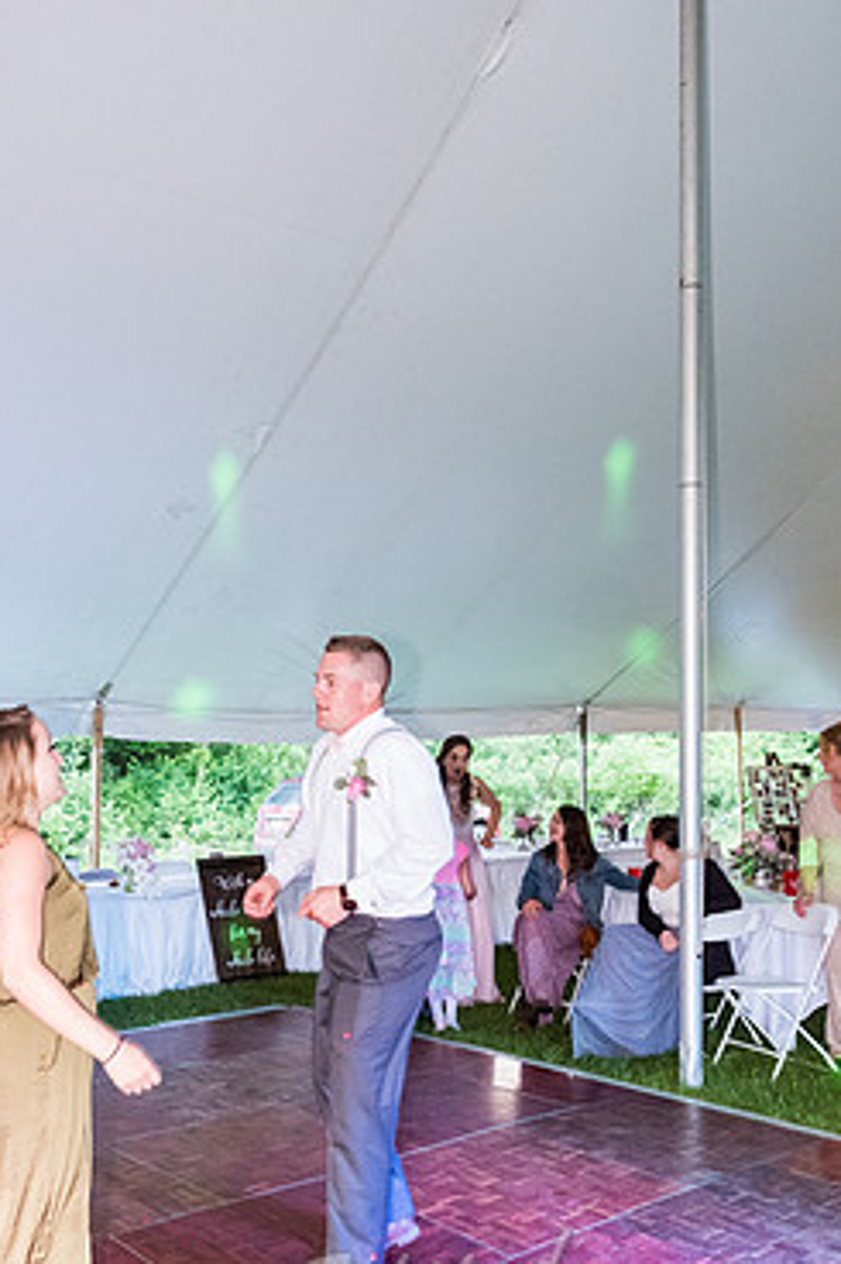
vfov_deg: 57.0
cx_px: 333
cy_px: 732
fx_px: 1157
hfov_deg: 39.7
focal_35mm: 33
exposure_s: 1/45
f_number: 4
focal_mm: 18
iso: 6400
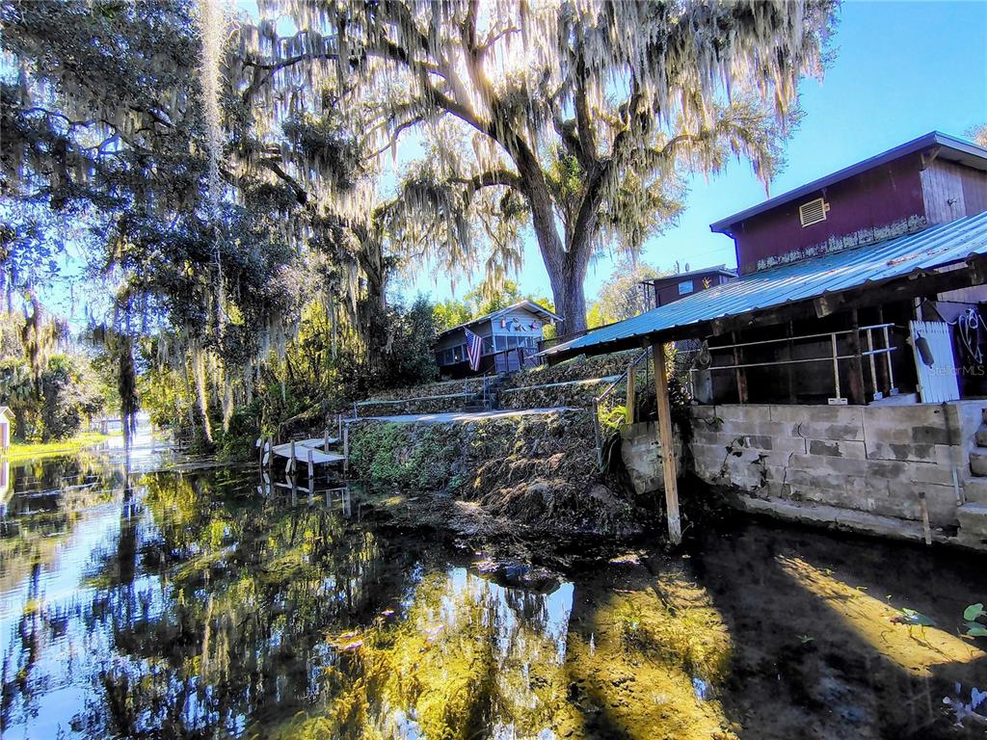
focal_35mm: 16
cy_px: 370
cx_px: 494
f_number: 2.2
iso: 100
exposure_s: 1/148
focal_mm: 2.13
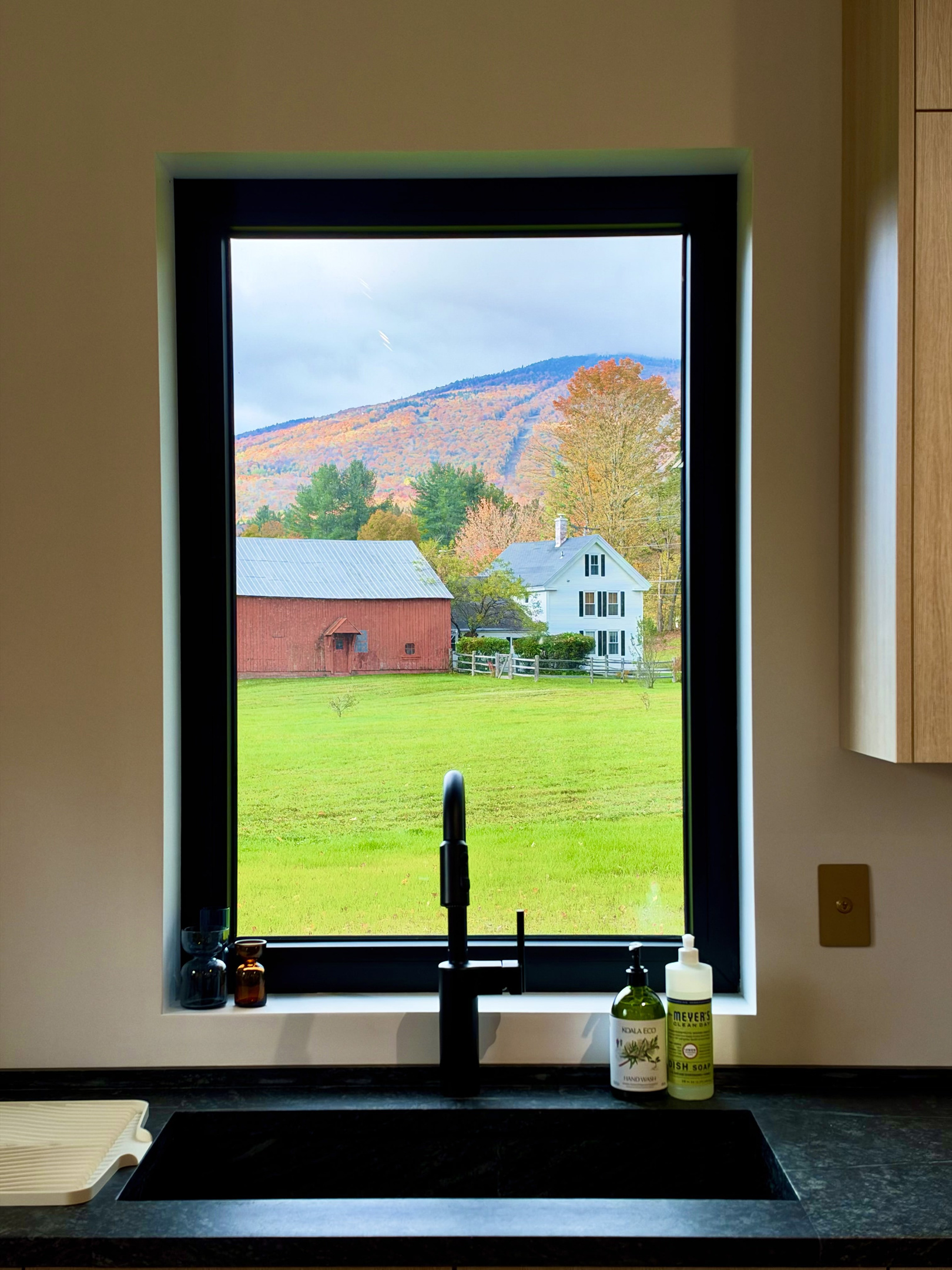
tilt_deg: +0.7
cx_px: 476
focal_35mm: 48
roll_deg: +0.7
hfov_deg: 30.3
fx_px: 1760
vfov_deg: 39.7
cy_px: 635
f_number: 1.8
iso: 100
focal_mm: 6.93
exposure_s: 1/445
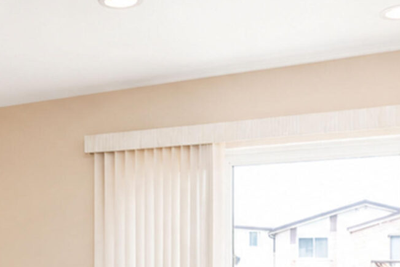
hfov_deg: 31.1
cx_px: 83
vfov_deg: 20.8
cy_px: 272
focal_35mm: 63
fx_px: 700
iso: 64
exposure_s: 1/40
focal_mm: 16
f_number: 4.5
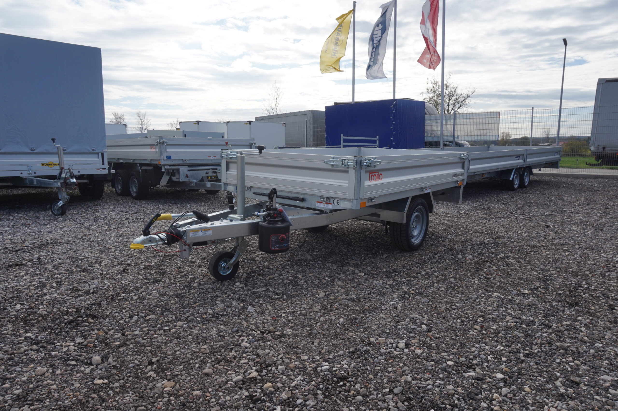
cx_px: 309
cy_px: 206
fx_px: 412
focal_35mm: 24
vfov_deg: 53.1
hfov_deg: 73.8
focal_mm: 16
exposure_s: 1/160
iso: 100
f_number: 11
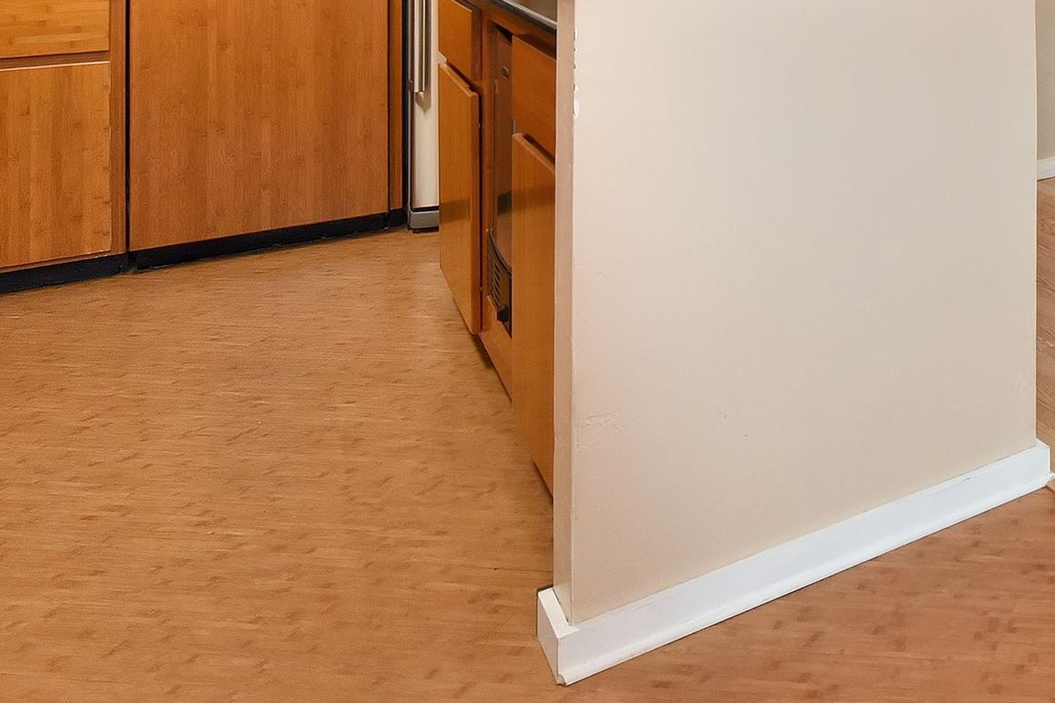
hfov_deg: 39.3
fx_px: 1084
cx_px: 1236
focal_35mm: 37
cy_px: -141
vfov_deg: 30.5
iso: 3200
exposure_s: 1/60
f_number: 16
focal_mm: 14
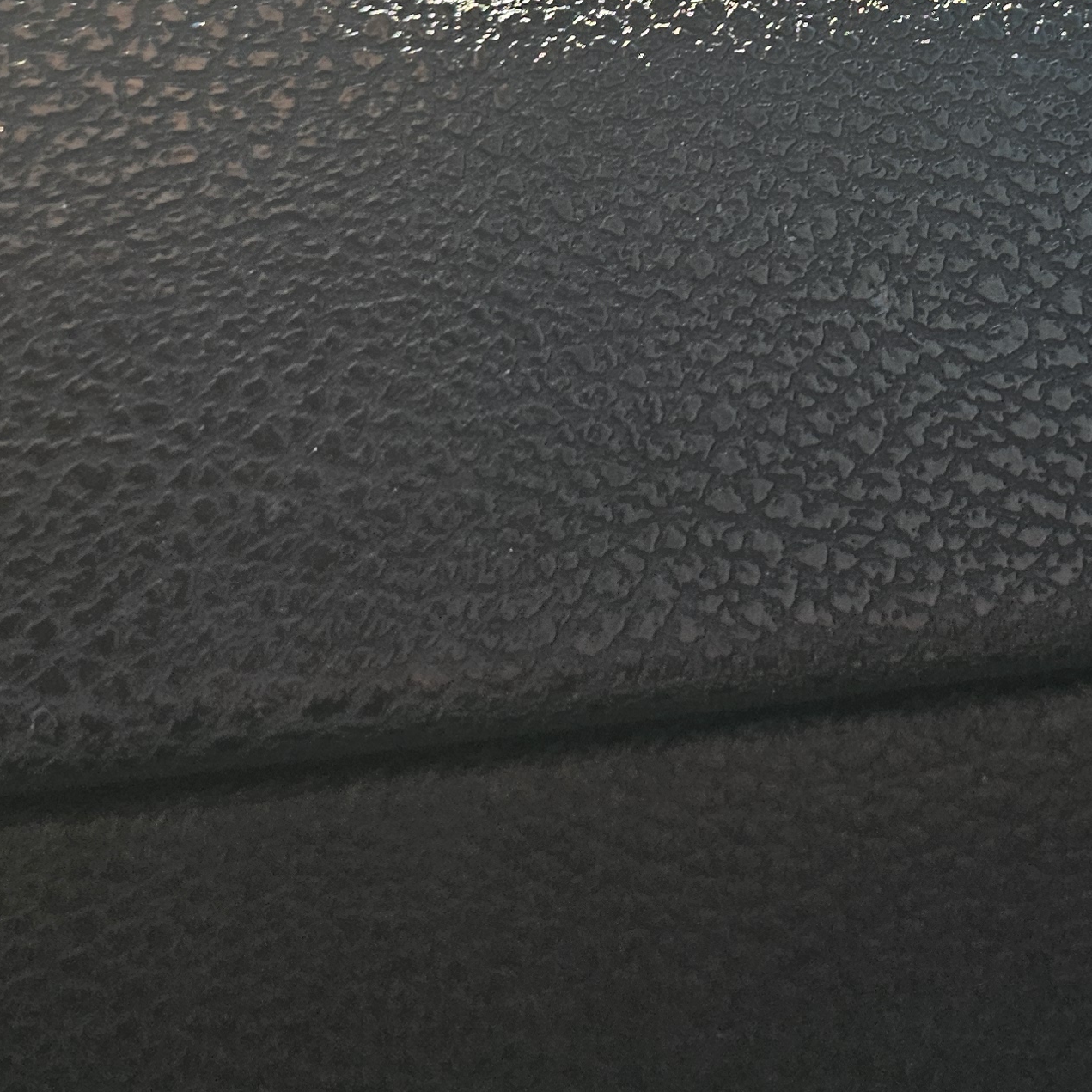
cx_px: 943
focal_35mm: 64
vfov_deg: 25.2
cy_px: -78
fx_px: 2284
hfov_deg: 26.2
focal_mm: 6.3
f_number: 1.7
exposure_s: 1/207
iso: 50
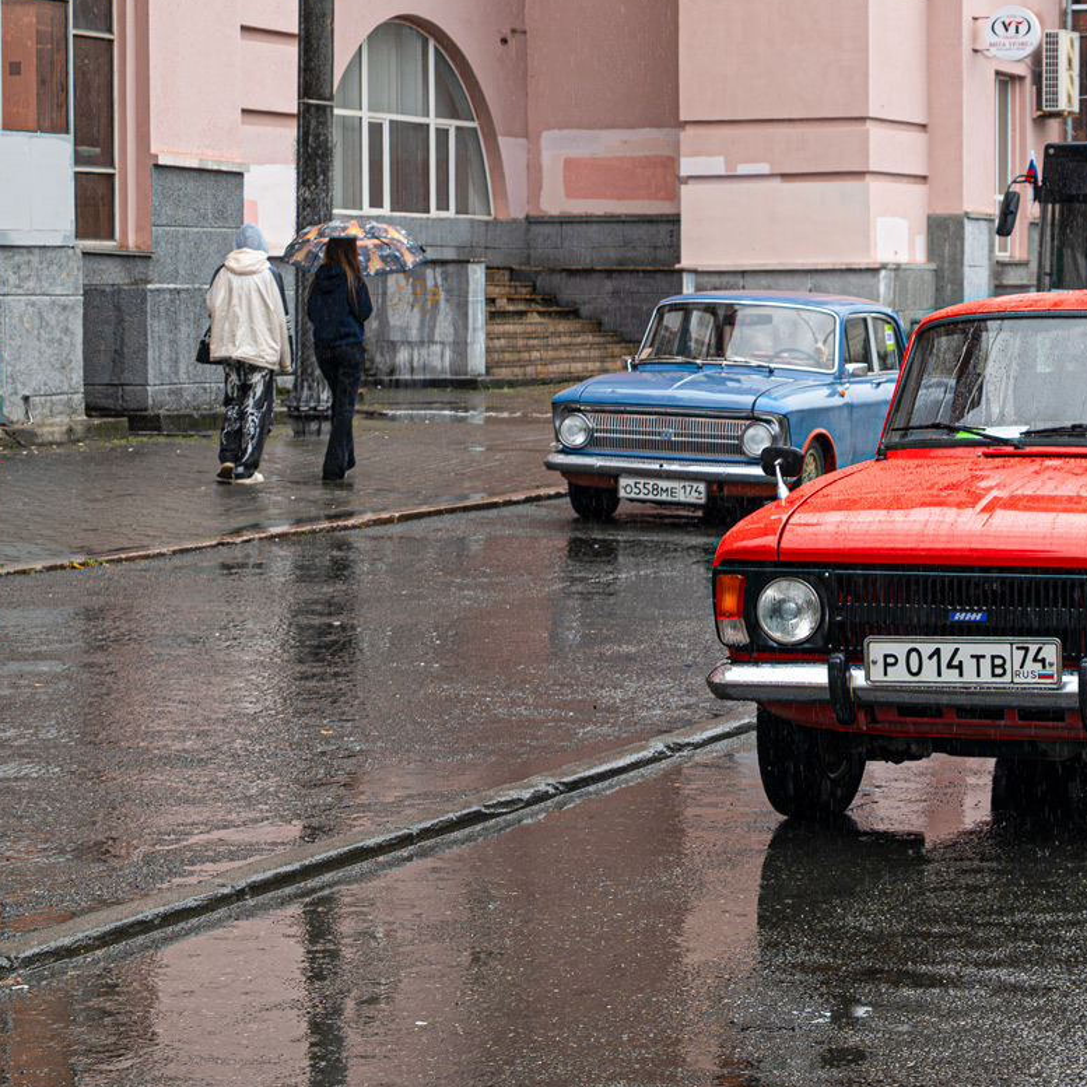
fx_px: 2913
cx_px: 993
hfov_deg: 20.7
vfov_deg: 21.1
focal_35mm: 82
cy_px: 391
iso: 400
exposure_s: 1/250
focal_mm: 50
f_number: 6.3
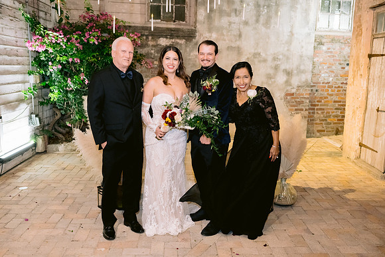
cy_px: 128
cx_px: 192
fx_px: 374
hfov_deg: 54.4
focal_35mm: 35
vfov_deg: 37.9
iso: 3200
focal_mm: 35
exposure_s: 1/80
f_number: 3.5
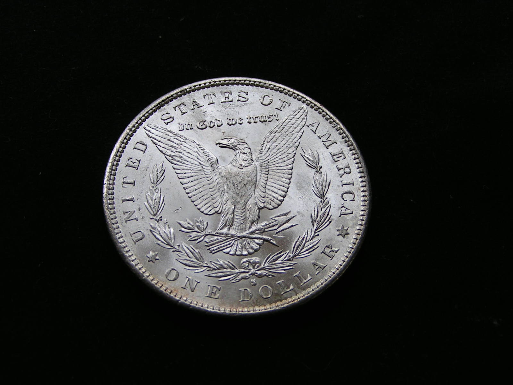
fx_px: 845
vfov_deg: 25.7
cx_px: 256
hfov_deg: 33.8
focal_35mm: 57
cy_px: 192
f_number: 4.5
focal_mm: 8.7
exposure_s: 1/60
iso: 50
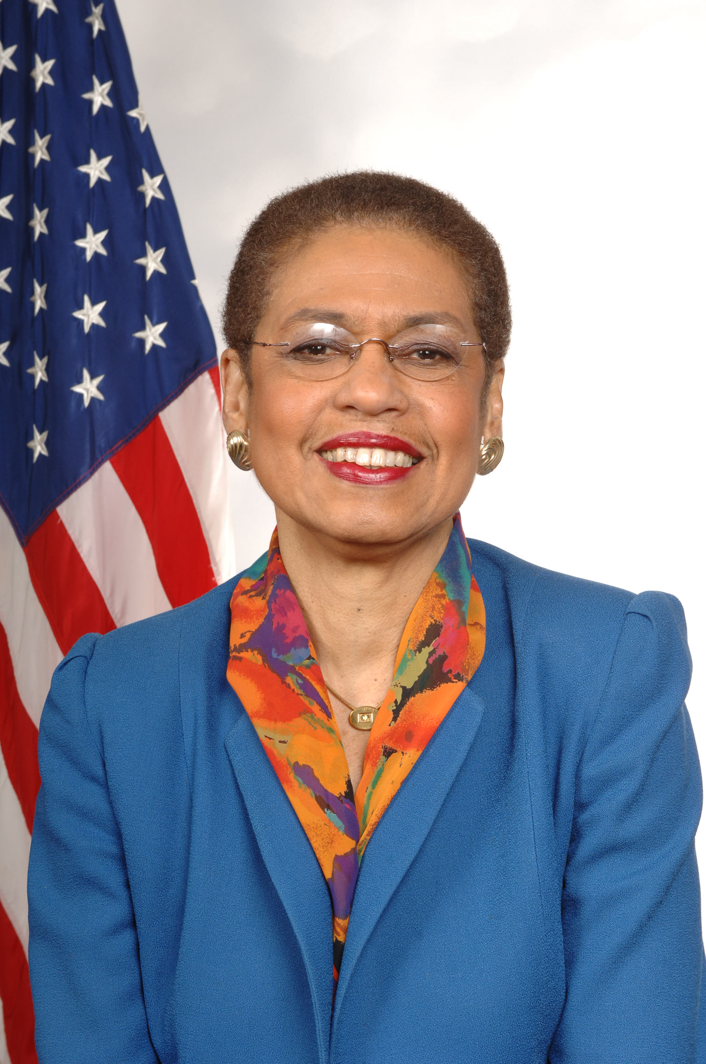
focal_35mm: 52
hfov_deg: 25.7
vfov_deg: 37.9
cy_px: 532
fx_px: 1548
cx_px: 353
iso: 250
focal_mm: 35
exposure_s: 1/250
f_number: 11
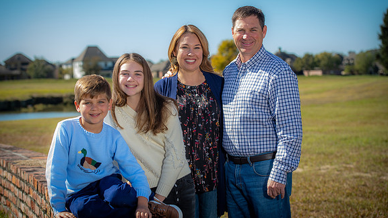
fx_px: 813
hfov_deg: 26.8
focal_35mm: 79
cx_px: 193
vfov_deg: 15.3
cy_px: 102
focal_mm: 75
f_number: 5
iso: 50
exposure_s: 1/250
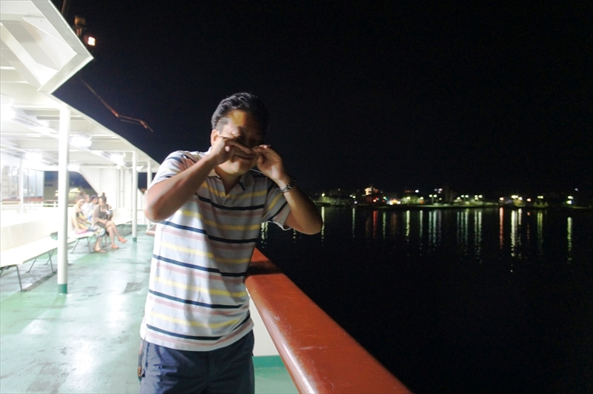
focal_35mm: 27
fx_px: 444
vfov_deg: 47.8
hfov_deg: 67.5
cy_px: 197
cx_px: 296
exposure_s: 1/5
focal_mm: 18
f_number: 3.5
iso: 1600
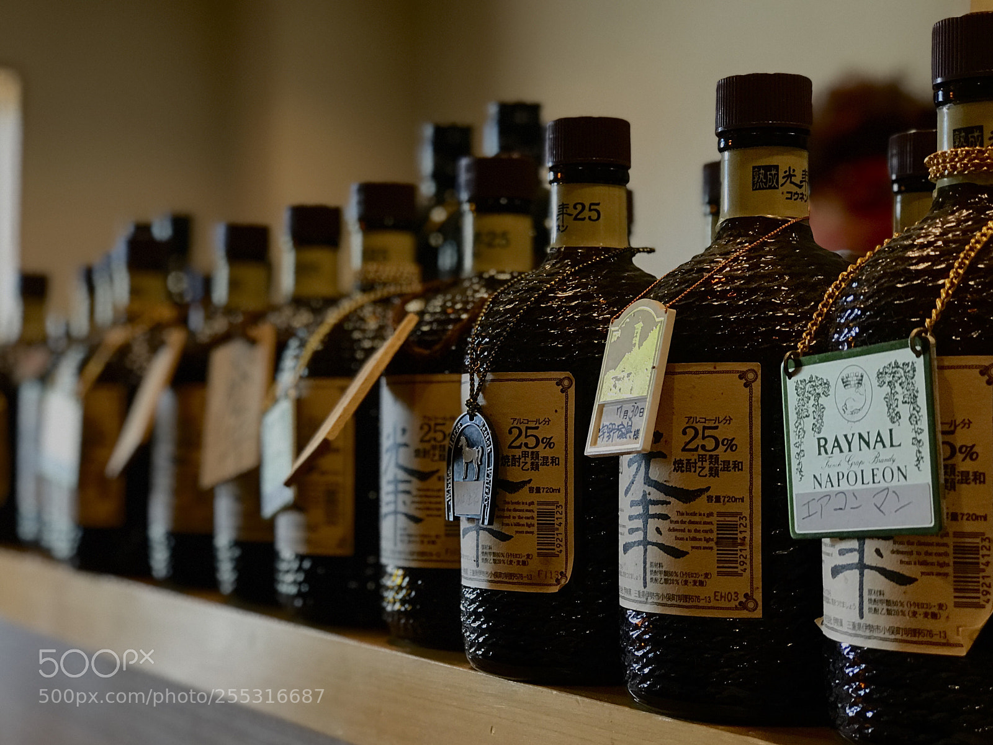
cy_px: 372
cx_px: 496
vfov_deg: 25.7
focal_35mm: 57
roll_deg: +4.2
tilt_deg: +1.0
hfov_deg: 33.8
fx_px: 1636
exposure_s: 1/60
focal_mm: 6.6
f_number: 2.8
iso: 320
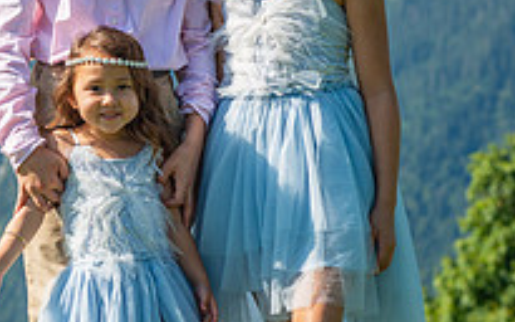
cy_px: 170
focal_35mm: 323
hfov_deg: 6.5
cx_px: 30
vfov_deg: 4.1
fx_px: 4532
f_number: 7.1
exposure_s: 1/500
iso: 160
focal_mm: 112
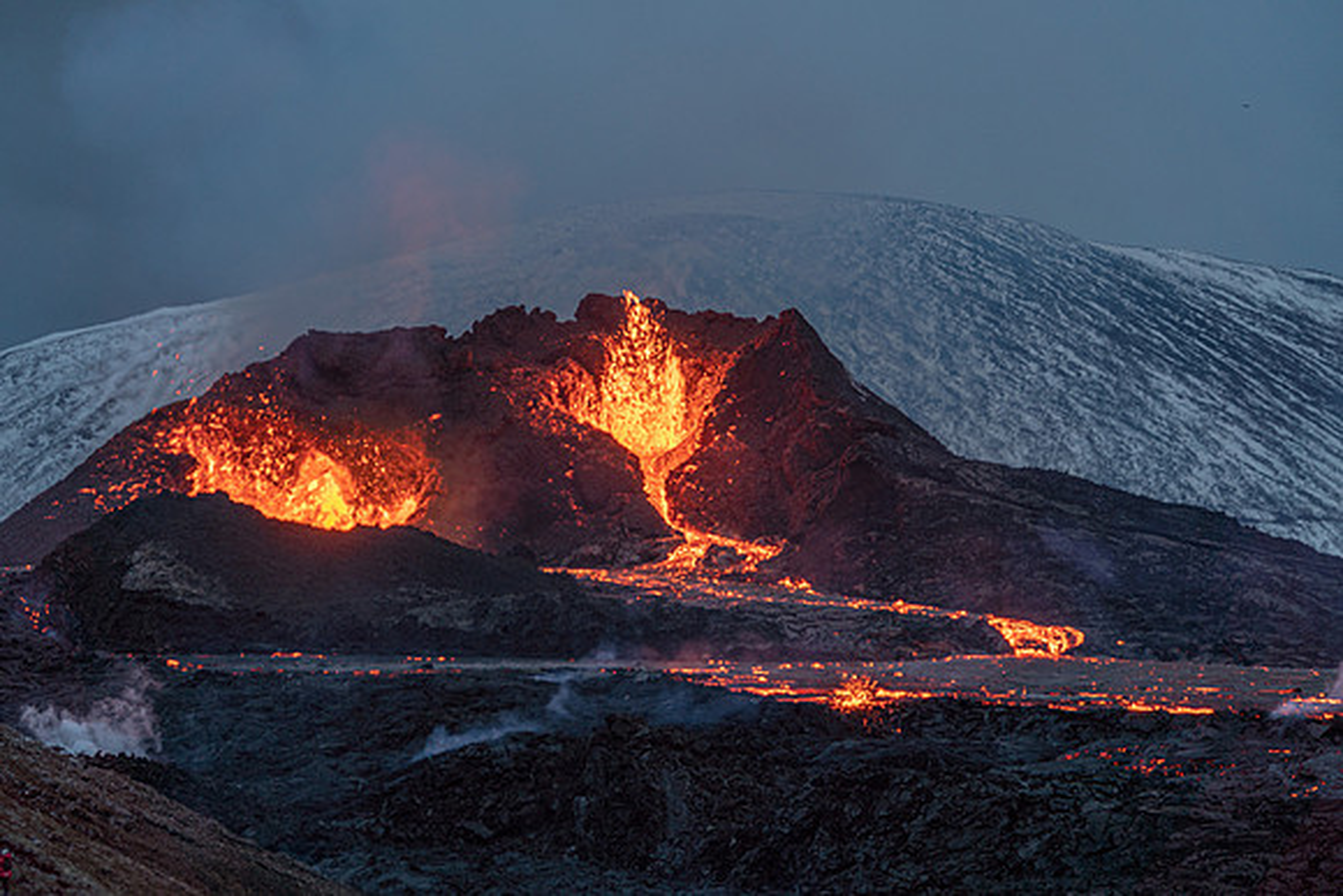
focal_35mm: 123
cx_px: 672
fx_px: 4589
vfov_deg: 11.2
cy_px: 448
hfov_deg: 16.6
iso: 100
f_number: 5.6
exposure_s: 1/15
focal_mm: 123
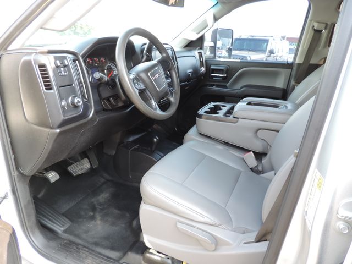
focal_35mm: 24
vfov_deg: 56.8
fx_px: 244
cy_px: 132
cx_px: 176
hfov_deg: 71.6
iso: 100
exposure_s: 1/30
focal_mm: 4.3
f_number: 3
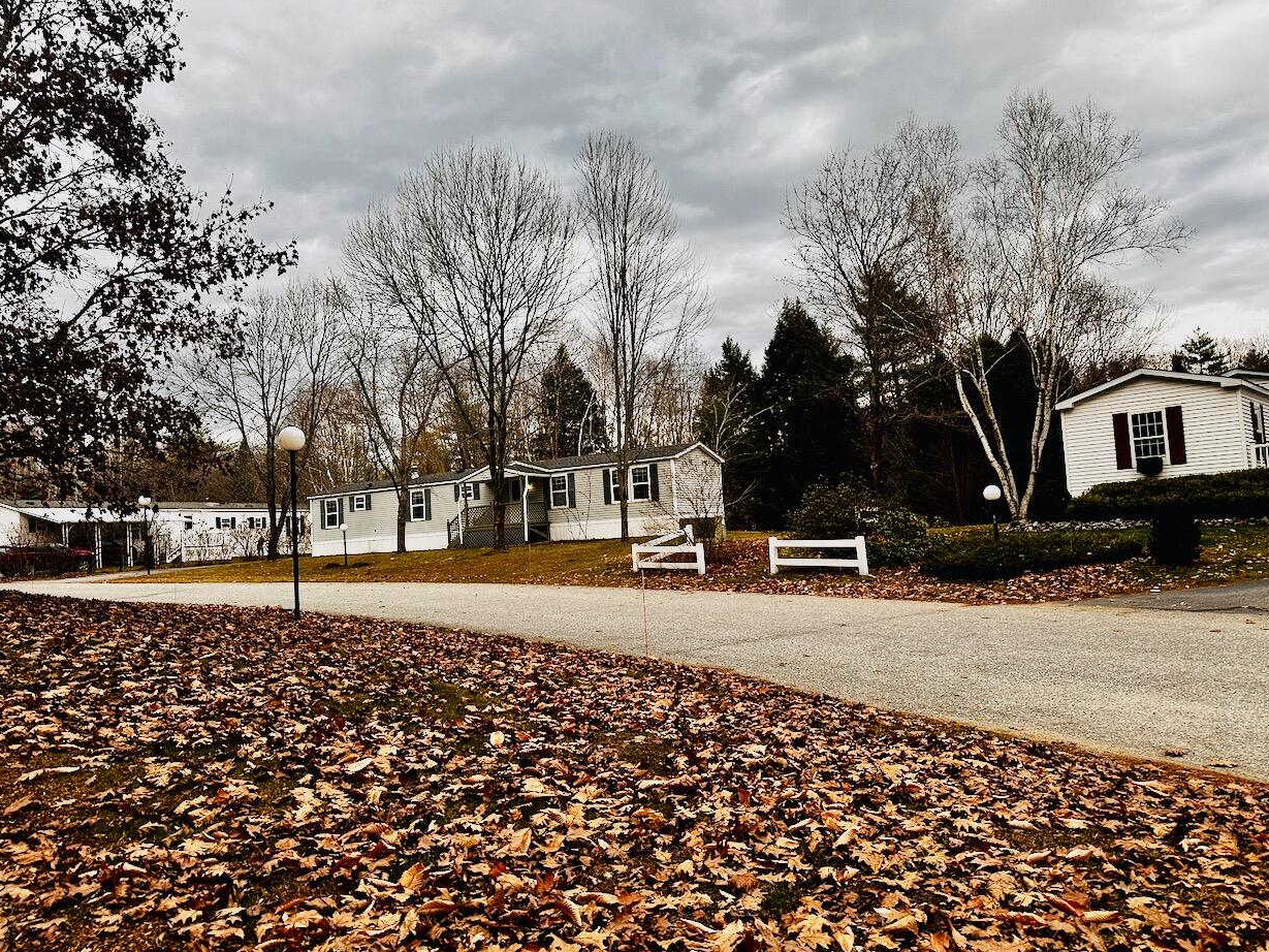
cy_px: 481
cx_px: 622
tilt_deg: +3.0
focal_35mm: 25
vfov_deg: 54.9
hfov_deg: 69.4
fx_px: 917
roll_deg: +2.9
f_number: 1.78
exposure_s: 1/414
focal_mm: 6.86
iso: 80
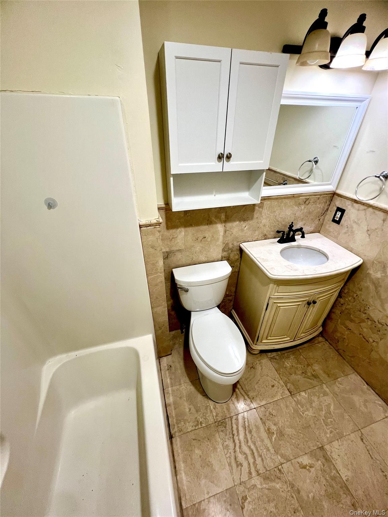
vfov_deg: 106.2
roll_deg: -0.1
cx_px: 194
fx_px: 194
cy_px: 258
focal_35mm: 13
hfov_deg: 89.9
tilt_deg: -33.4
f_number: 1.8
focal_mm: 1.57
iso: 80
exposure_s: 1/30
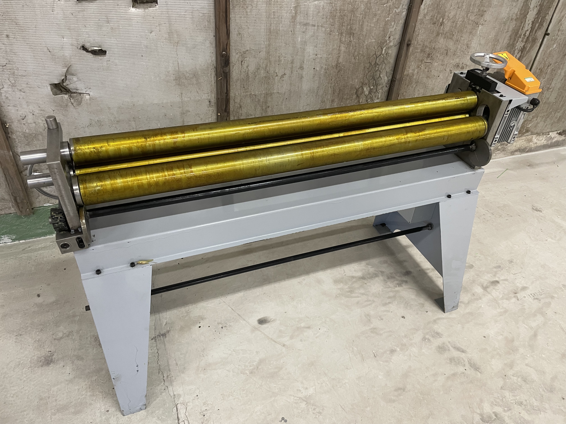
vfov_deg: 53.1
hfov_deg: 67.3
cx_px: 283
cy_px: 212
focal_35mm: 26
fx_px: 425
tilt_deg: -39.5
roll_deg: -4.5
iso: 250
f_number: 1.6
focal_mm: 4.2
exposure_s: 1/60
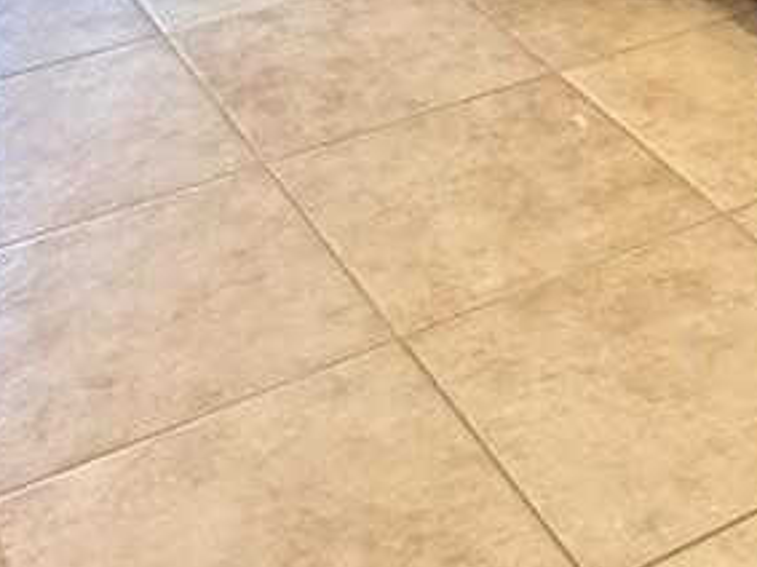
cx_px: 710
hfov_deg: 23.9
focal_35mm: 79
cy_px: -633
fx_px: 1727
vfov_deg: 14.7
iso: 1250
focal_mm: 2.22
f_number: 2.2
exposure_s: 1/60
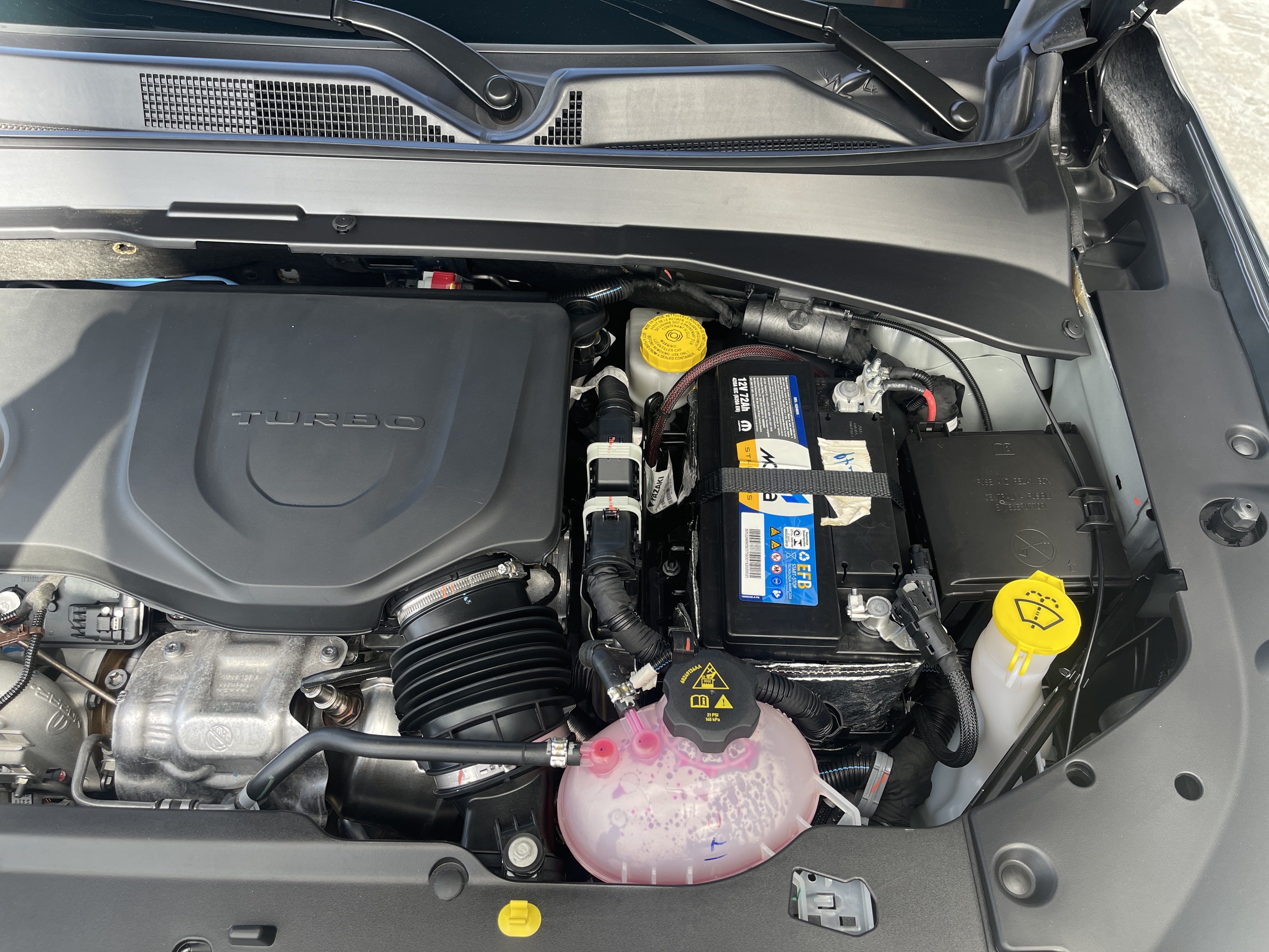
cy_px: 476
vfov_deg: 54.9
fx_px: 916
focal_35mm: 25
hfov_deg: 69.4
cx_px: 634
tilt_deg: -51.2
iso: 32
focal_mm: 5.1
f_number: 1.6
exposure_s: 1/279
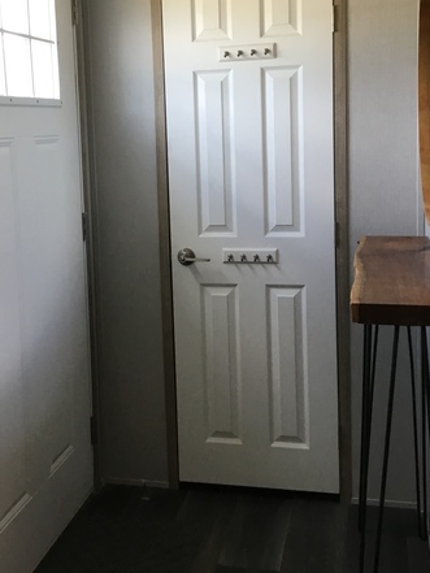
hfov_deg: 32.2
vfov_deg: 41.7
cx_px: 188
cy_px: 204
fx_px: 745
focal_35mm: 45
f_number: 2.4
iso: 32
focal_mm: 3.3
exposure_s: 1/30
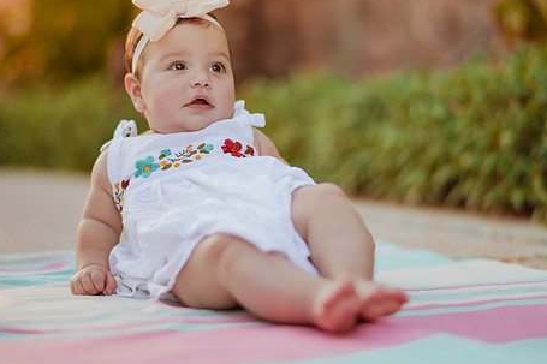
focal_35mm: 74
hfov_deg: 27.3
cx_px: 297
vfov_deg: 18.4
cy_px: 148
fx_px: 1124
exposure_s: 1/640
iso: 125
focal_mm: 58
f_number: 1.4
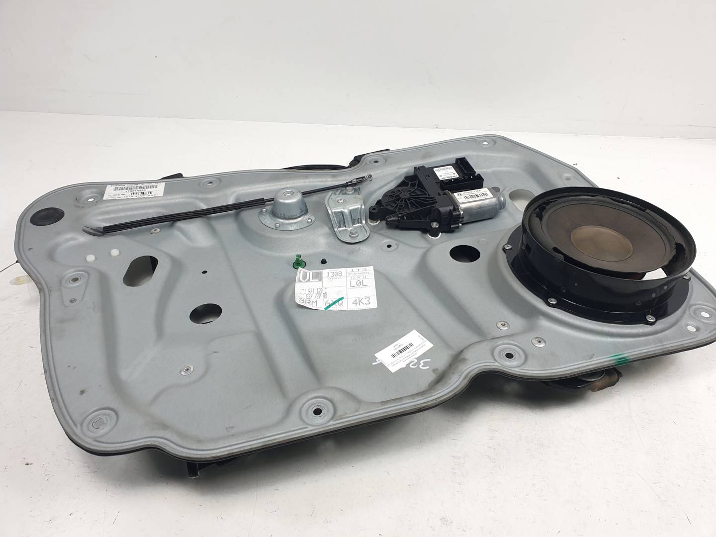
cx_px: 358
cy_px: 268
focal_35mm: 26
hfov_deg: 67.3
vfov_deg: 53.1
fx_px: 538
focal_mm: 4.3
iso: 50
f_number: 2.4
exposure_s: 1/204
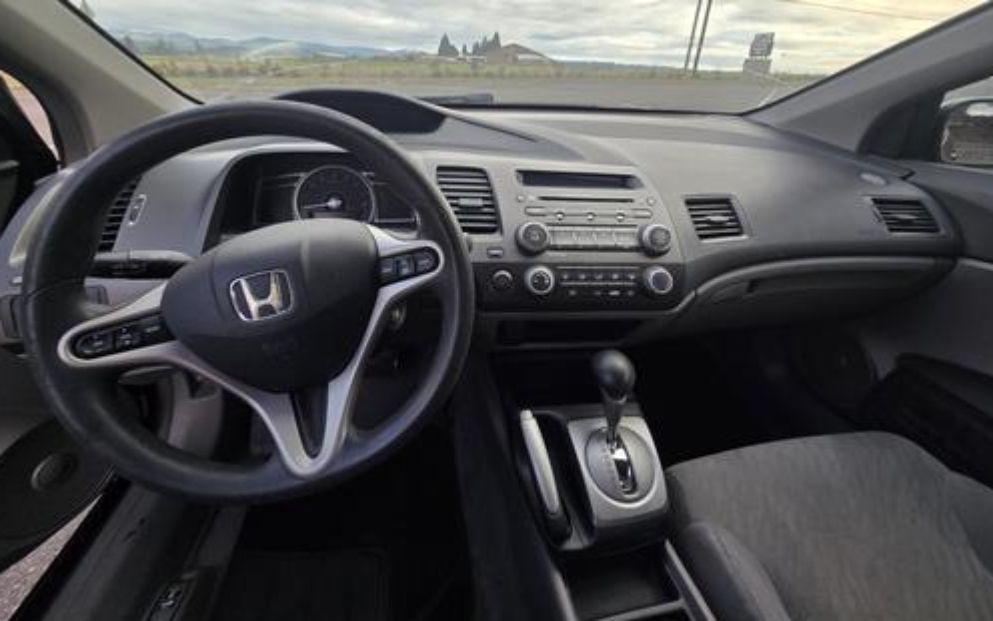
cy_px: 250
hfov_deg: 105.3
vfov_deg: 77.8
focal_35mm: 14
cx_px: 494
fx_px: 379
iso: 50
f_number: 2.2
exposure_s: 1/222
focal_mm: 2.2
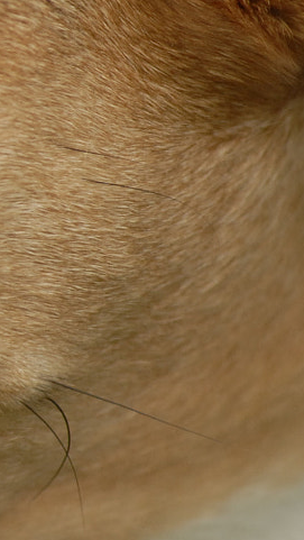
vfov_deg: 2.1
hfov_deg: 1.2
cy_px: 233
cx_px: -460
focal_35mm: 1046
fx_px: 14971
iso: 400
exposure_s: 1/250
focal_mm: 200
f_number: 4
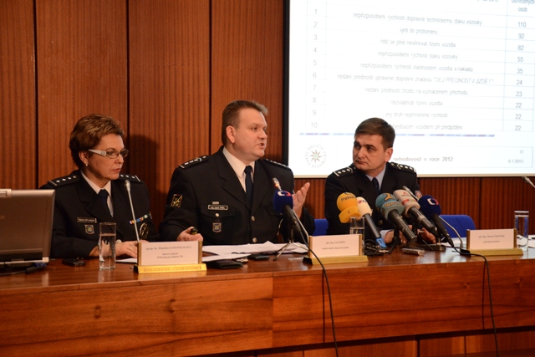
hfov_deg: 31.9
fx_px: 936
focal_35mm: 63
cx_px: 268
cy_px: 178
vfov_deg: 21.6
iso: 2500
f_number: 5
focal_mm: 42
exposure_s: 1/60
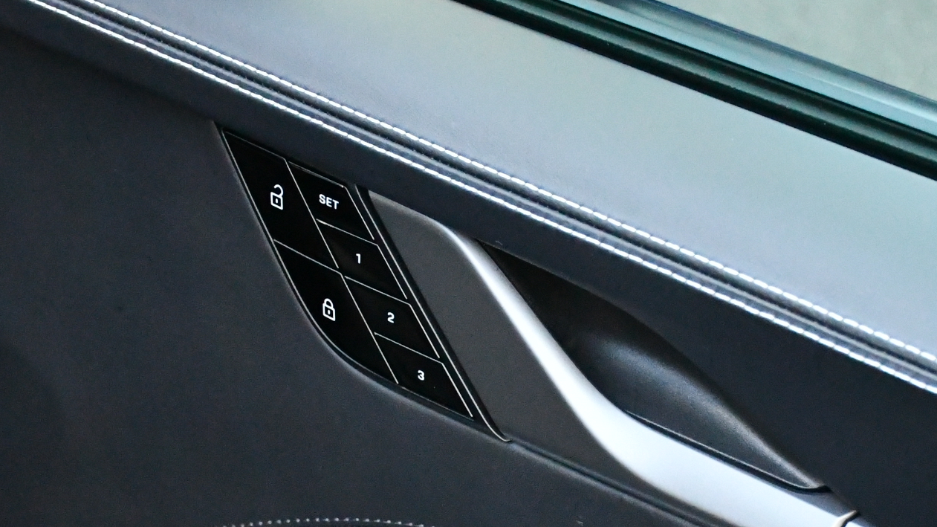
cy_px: 547
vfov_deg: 10.8
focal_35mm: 111
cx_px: 721
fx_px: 2758
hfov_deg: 19.1
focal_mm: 32
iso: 9000
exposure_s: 1/50
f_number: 4
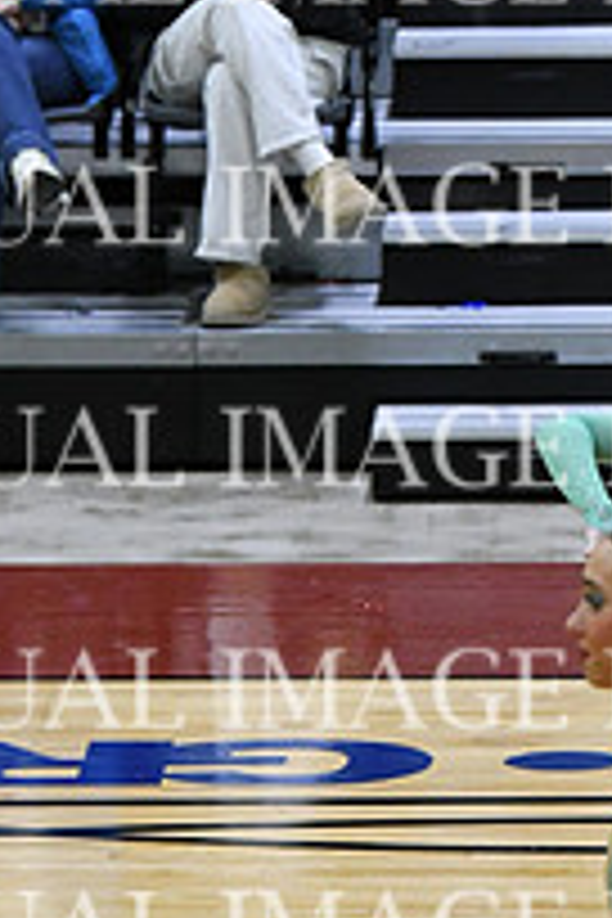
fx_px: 13055
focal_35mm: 512
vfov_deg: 4.0
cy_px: 810
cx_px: 574
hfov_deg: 2.7
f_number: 4
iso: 5000
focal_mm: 120
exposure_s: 1/500
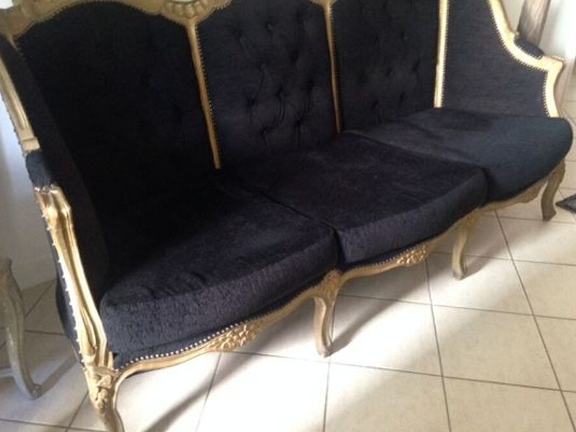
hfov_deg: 50.1
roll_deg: -1.5
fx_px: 616
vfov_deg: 38.6
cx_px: 289
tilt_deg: -29.0
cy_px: 195
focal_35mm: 37
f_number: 2.4
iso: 400
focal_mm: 4.12
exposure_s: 1/15
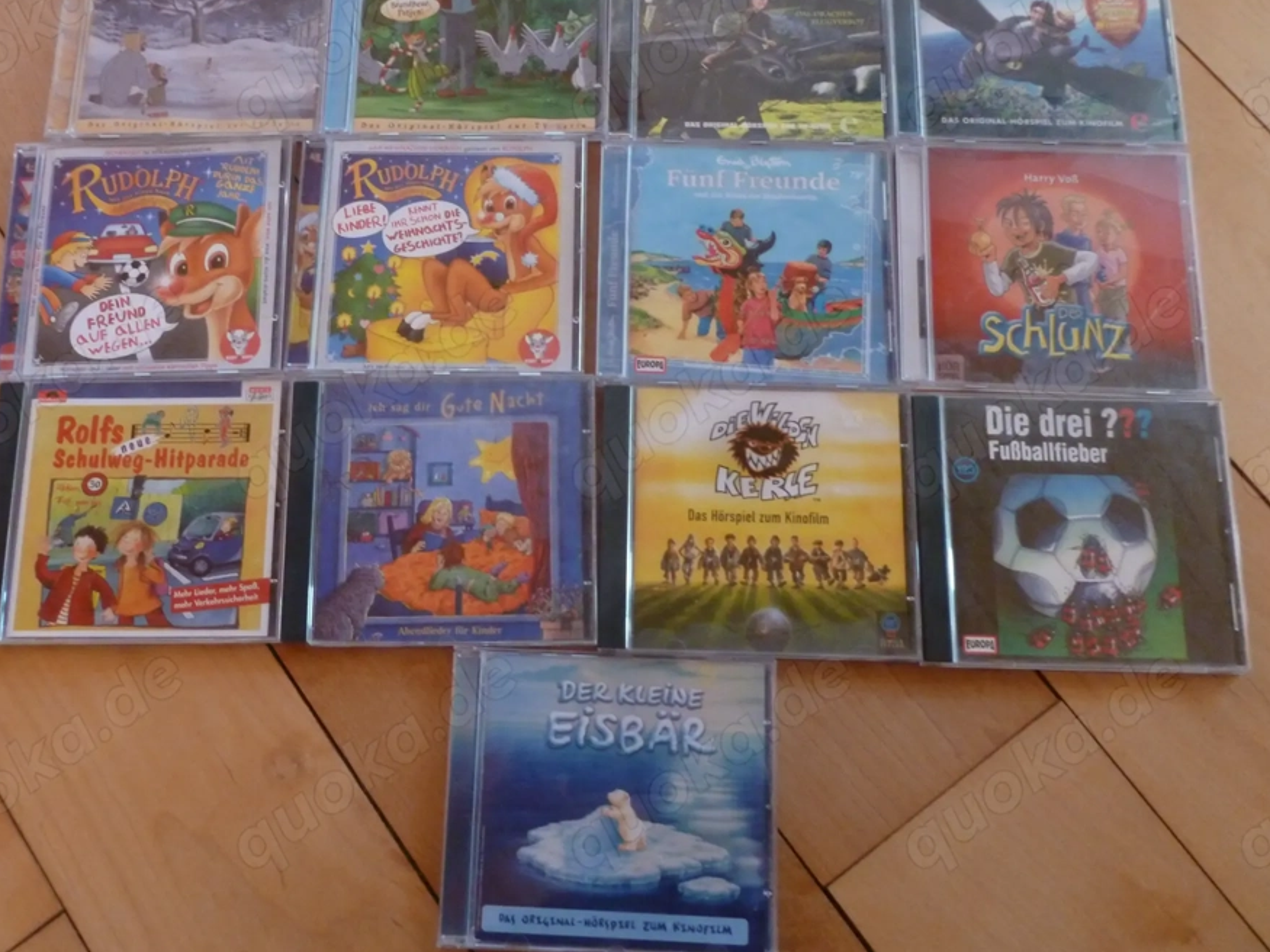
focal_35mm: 32
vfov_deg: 44.0
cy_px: 411
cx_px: 550
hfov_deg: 56.6
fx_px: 1174
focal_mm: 5
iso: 400
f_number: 3.3
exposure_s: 1/40
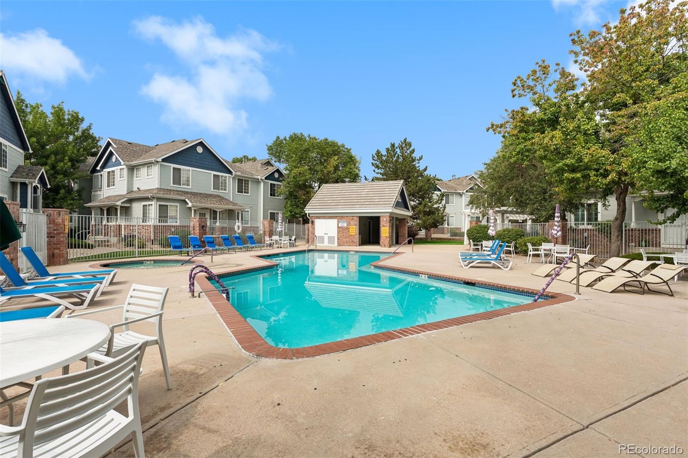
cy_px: 229
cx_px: 344
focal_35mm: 17
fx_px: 325
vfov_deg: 70.4
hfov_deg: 93.3
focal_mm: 17
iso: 400
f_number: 9
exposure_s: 1/400
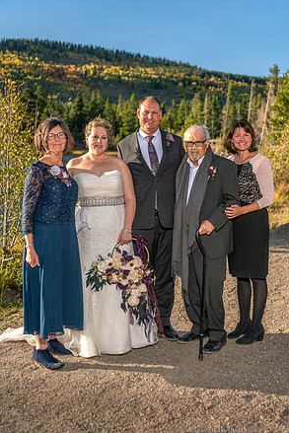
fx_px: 493
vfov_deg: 47.4
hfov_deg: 32.7
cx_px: 147
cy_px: 216
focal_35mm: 41
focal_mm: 40
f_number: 2.8
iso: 250
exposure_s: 1/4000
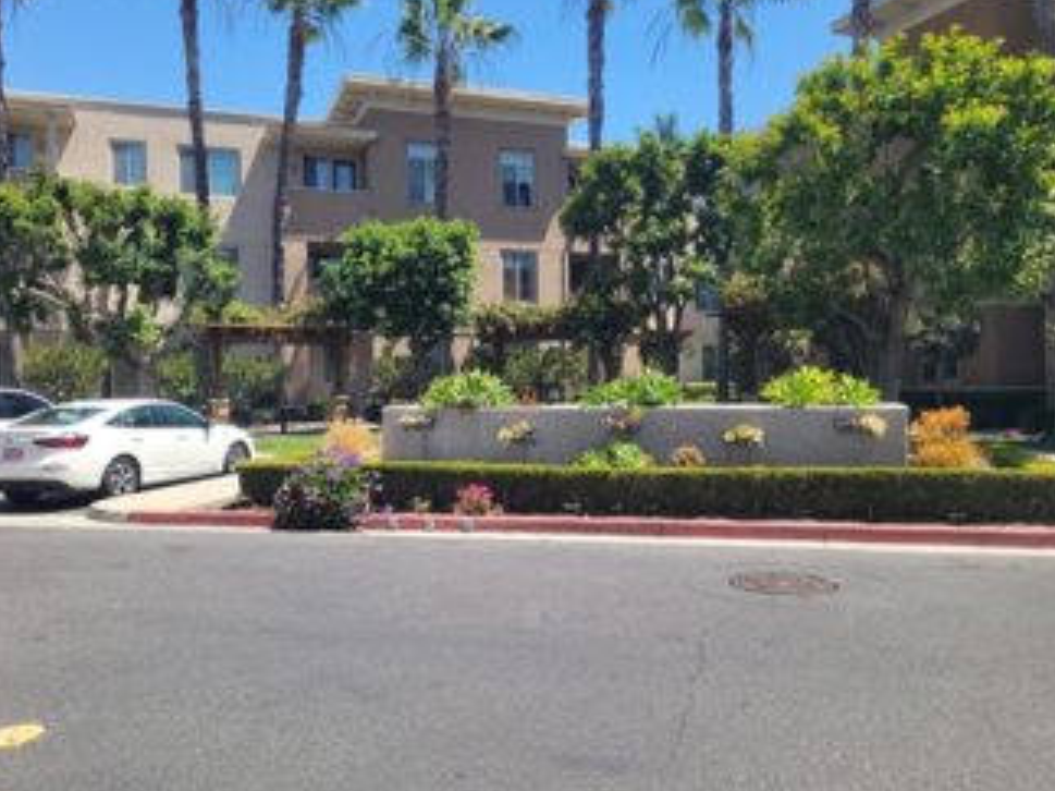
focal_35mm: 29
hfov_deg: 61.6
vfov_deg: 48.2
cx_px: 496
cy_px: 399
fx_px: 884
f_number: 1.8
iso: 40
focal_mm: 5.4
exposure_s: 1/1593
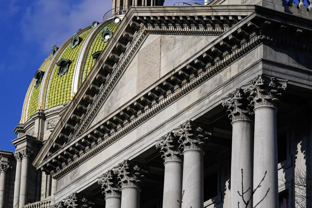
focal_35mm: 152
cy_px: 104
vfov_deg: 9.0
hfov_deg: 13.5
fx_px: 1317
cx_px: 156
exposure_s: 1/400
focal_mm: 152
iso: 200
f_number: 14
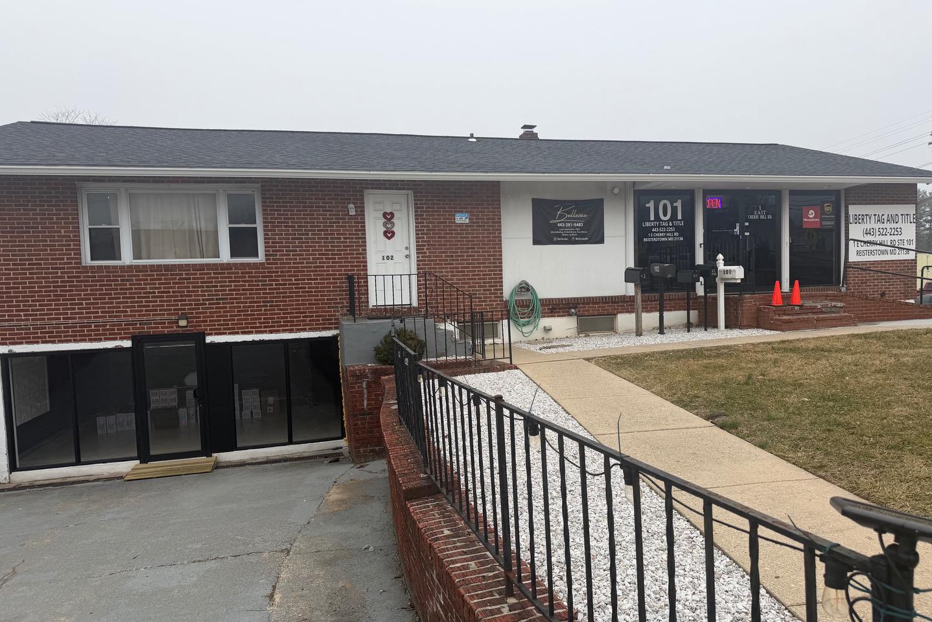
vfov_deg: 51.3
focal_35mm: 25
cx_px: 466
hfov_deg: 71.5
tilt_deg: -4.0
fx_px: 647
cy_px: 318
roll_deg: +1.3
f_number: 1.78
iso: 80
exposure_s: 1/1410
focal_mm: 6.76
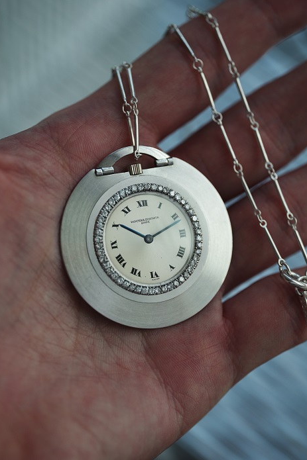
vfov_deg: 19.3
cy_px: 231
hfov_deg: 12.9
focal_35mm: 106
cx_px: 153
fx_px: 1356
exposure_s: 1/250
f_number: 2.8
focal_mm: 105
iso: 640
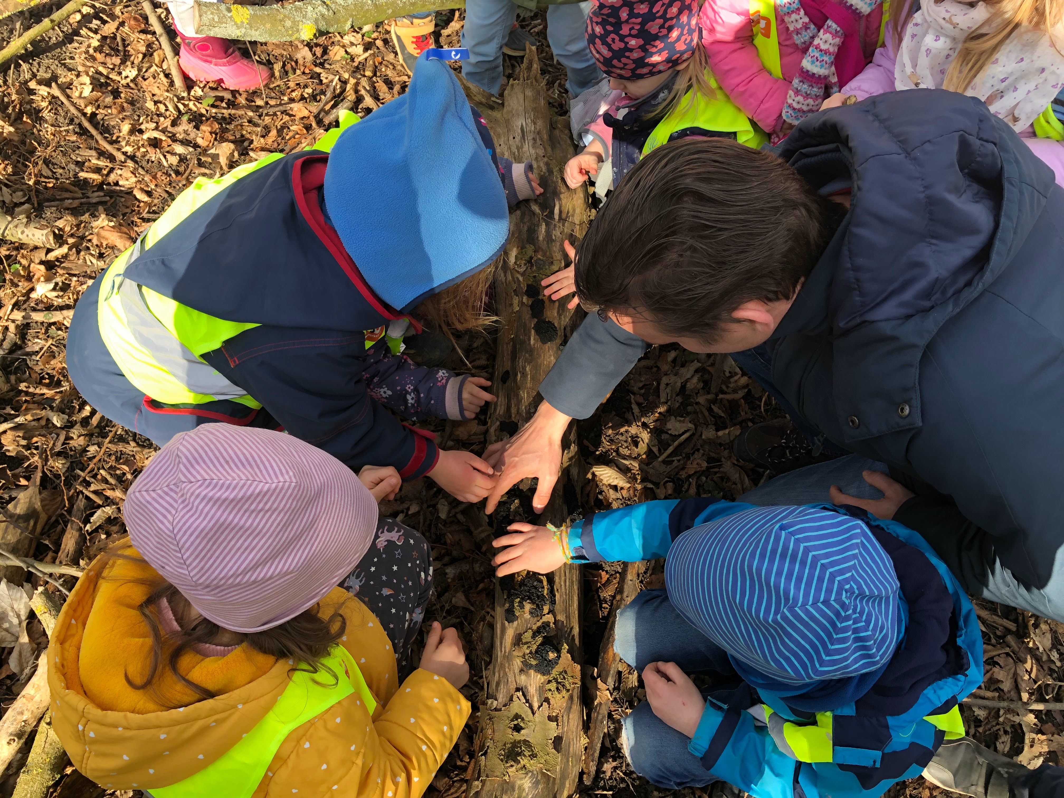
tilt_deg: -61.5
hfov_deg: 63.4
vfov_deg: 49.7
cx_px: 532
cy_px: 399
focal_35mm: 28
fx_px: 861
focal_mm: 4
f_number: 1.8
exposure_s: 1/120
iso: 20
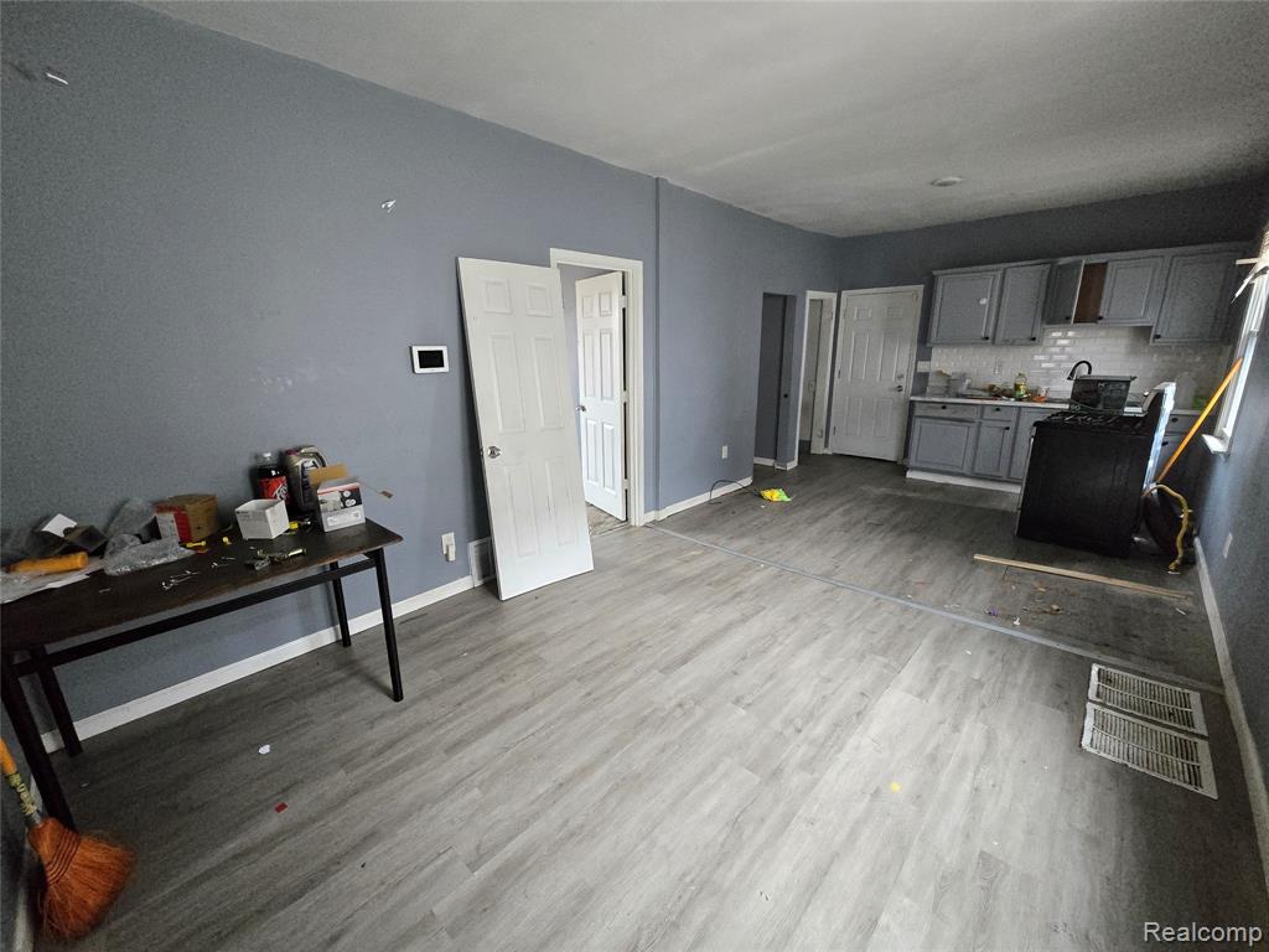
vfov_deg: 89.9
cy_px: 476
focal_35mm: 13
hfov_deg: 106.2
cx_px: 634
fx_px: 477
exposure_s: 1/60
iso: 1600
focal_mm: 2.2
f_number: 2.2
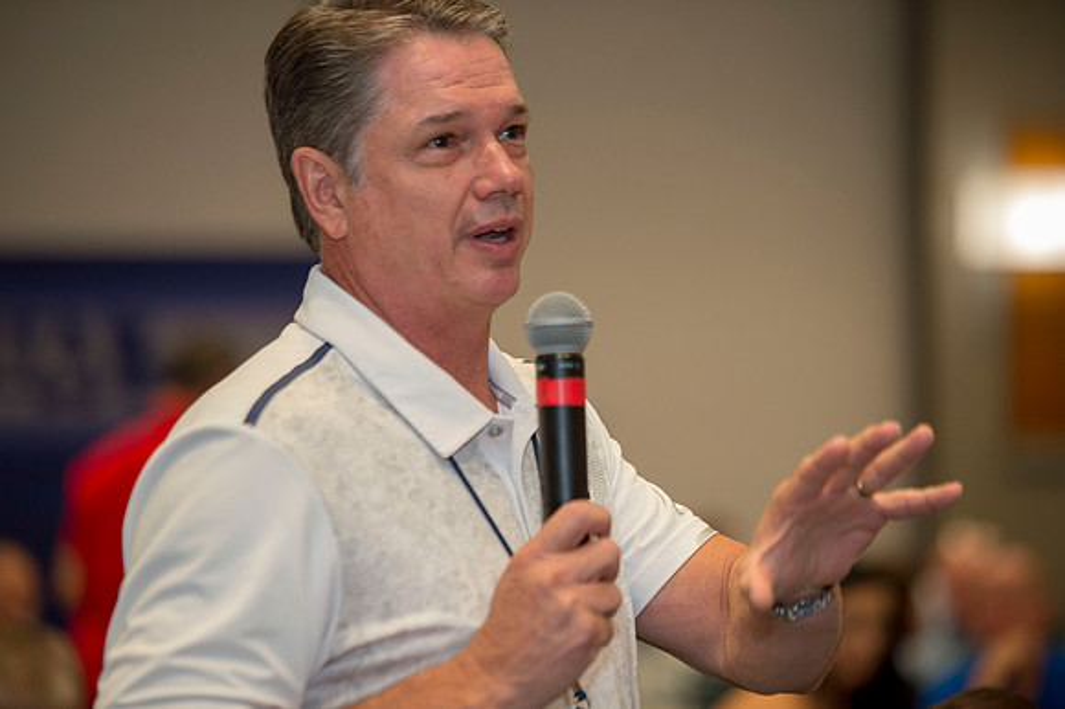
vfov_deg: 8.6
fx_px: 4730
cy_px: 354
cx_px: 532
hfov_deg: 12.8
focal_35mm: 160
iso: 1250
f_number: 2.8
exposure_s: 1/250
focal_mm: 160
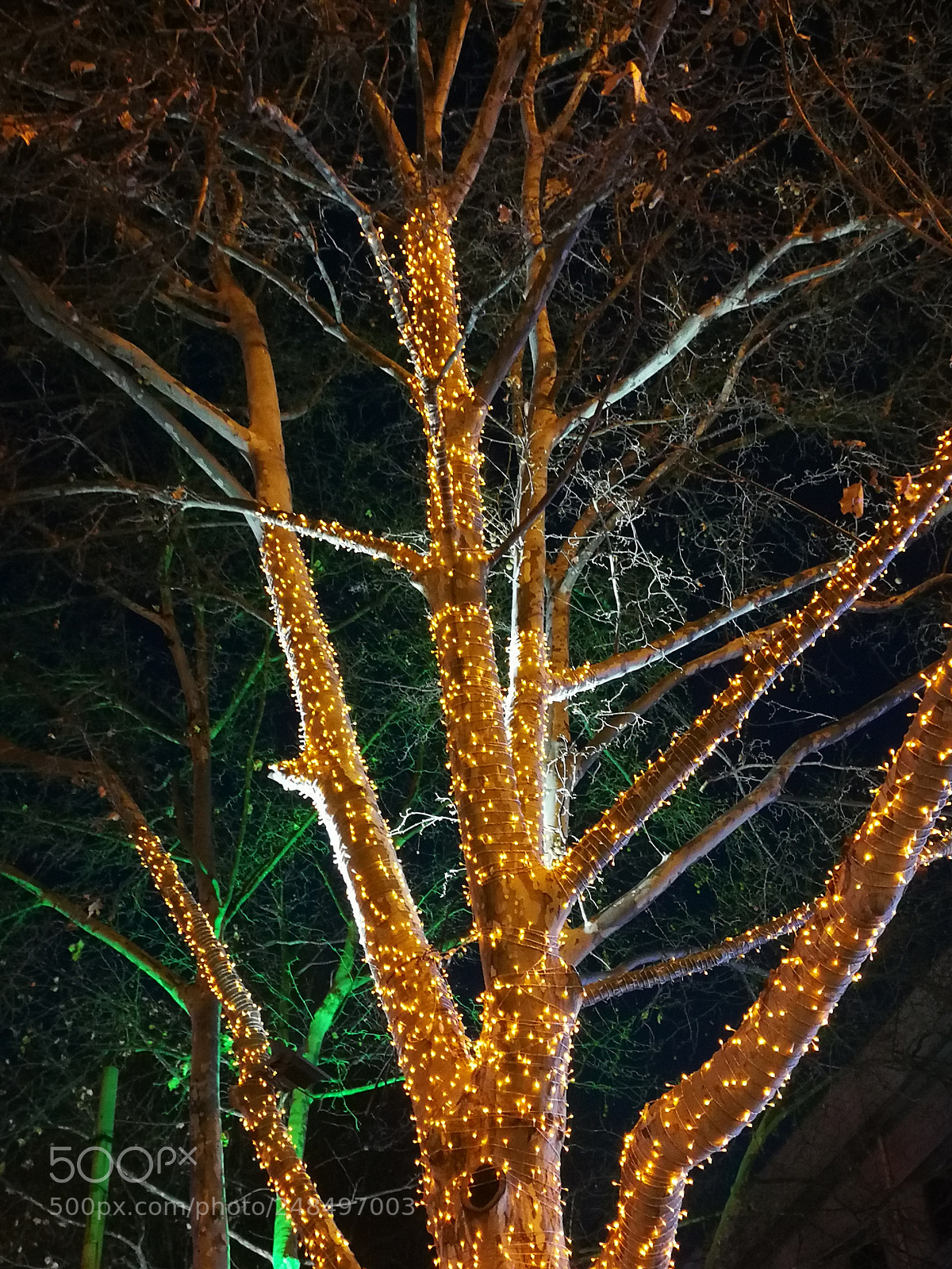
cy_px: 634
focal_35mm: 37
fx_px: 1357
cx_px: 476
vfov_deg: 50.1
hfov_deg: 38.7
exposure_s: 1/16.7
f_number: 2.2
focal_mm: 3.95
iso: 640
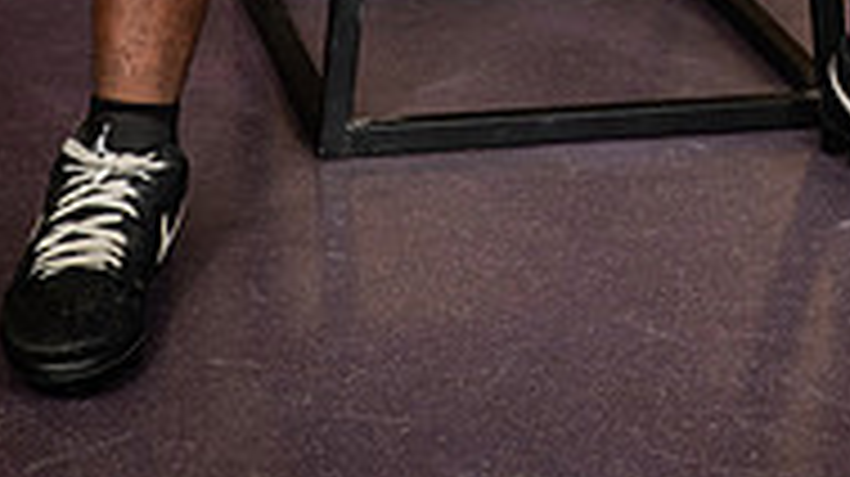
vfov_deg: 8.2
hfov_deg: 15.3
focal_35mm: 140
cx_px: 616
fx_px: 3153
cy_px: -495
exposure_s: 1/250
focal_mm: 56
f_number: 7.1
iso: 800
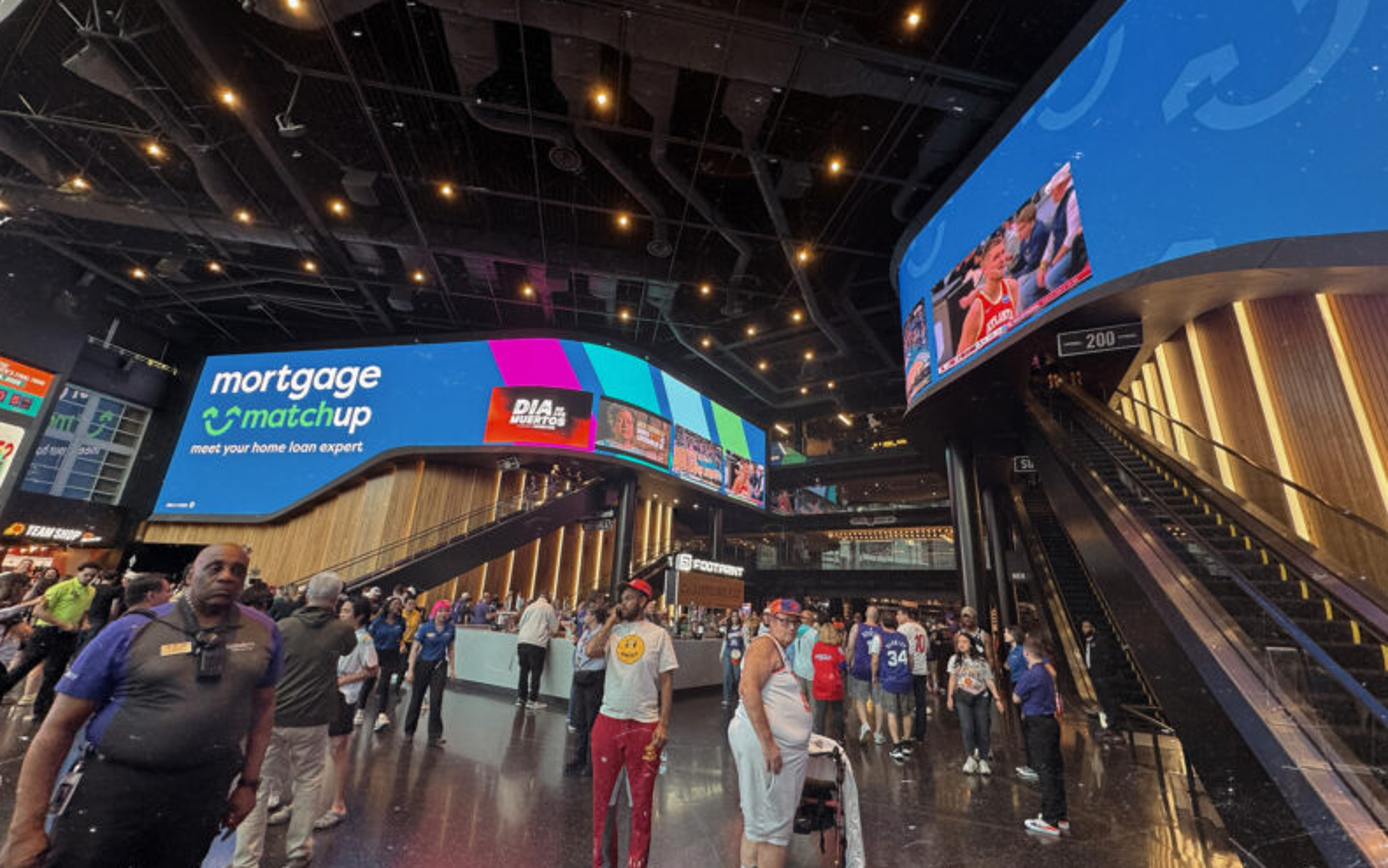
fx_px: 568
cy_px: 433
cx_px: 691
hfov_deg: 101.4
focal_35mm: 15
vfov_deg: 74.8
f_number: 2.2
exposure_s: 1/60
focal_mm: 2.22
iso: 250
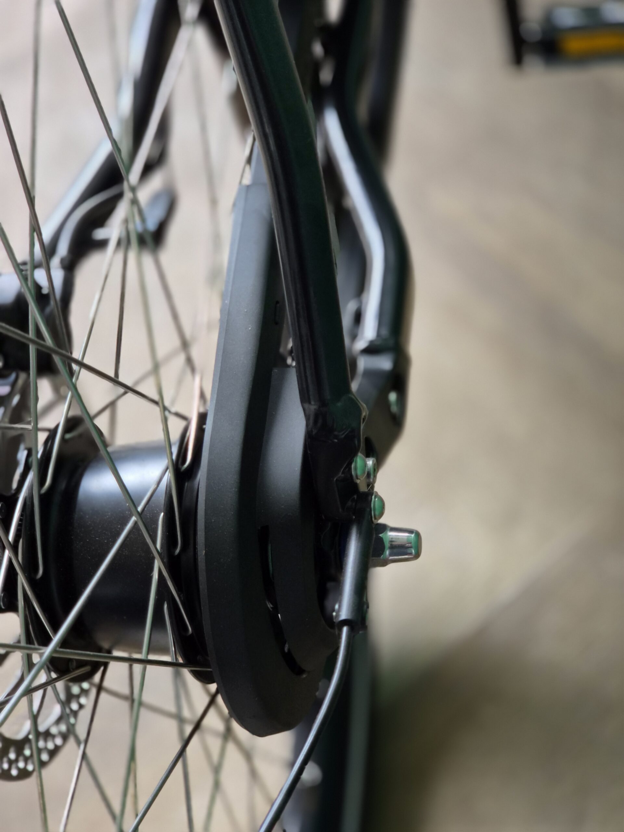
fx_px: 1658
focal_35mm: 69
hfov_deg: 21.3
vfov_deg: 28.2
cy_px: 416
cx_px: 312
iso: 100
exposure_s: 1/100
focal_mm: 7
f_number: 2.4
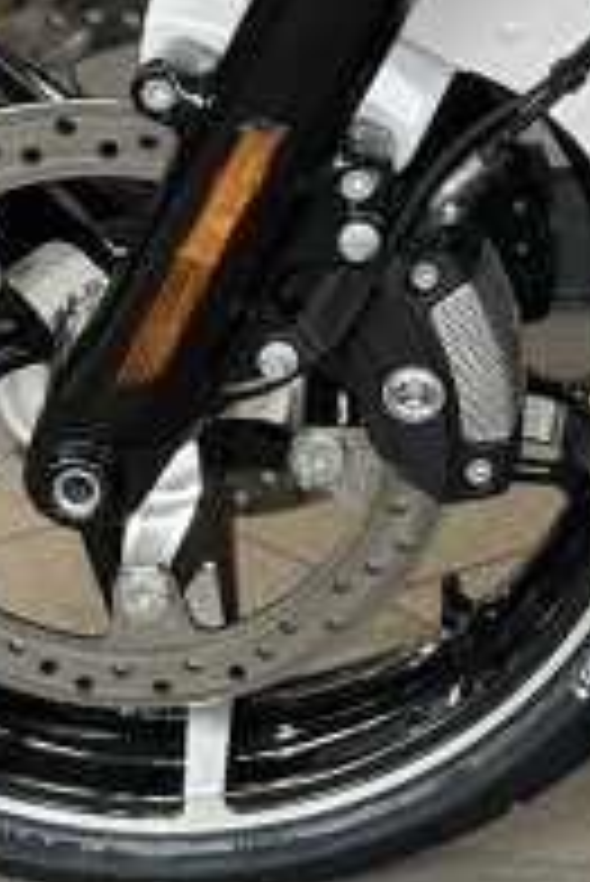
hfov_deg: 12.7
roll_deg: +1.0
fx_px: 2503
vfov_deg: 19.0
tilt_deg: -4.1
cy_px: -158
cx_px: 928
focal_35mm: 102
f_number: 1.78
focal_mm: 6.86
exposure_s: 1/120
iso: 160
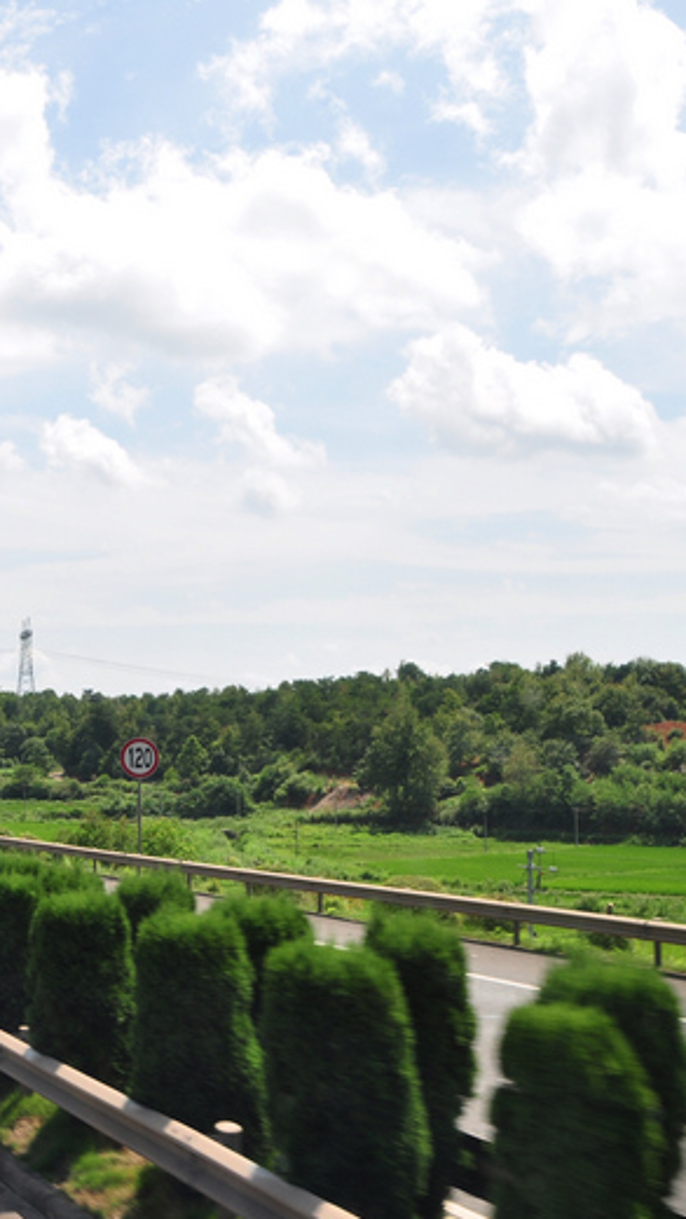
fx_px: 1714
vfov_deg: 39.2
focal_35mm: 53
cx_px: -47
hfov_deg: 21.6
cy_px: 607
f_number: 10
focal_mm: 22
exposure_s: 1/250
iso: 200
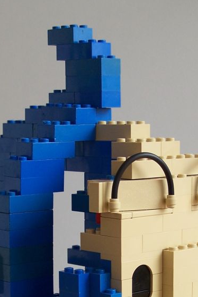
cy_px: 265
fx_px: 924
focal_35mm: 112
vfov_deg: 18.0
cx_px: 98
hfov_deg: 12.2
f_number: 3.1
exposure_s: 1/125
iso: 80
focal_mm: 9.8
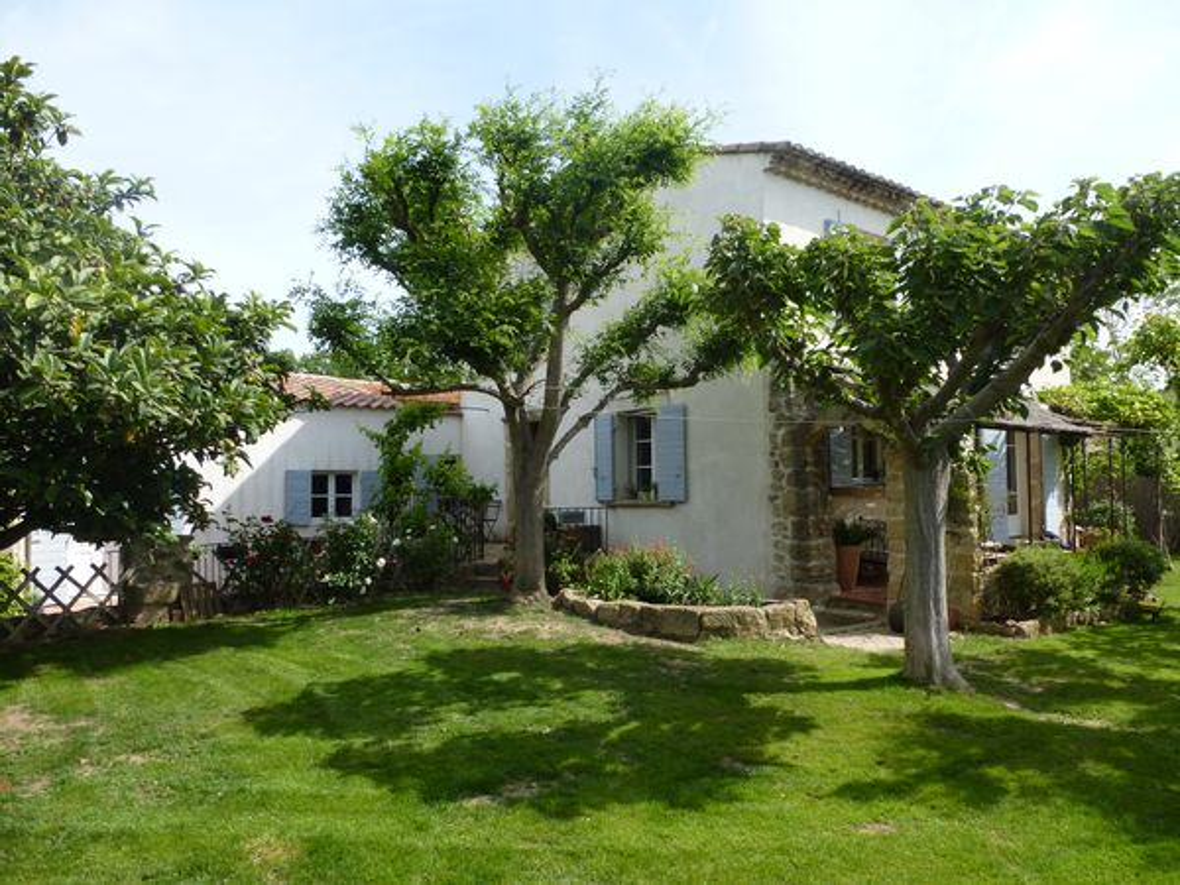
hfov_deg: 71.6
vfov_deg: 56.8
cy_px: 442
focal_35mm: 24
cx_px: 590
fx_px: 818
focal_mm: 4.3
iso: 100
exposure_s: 1/400
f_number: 4
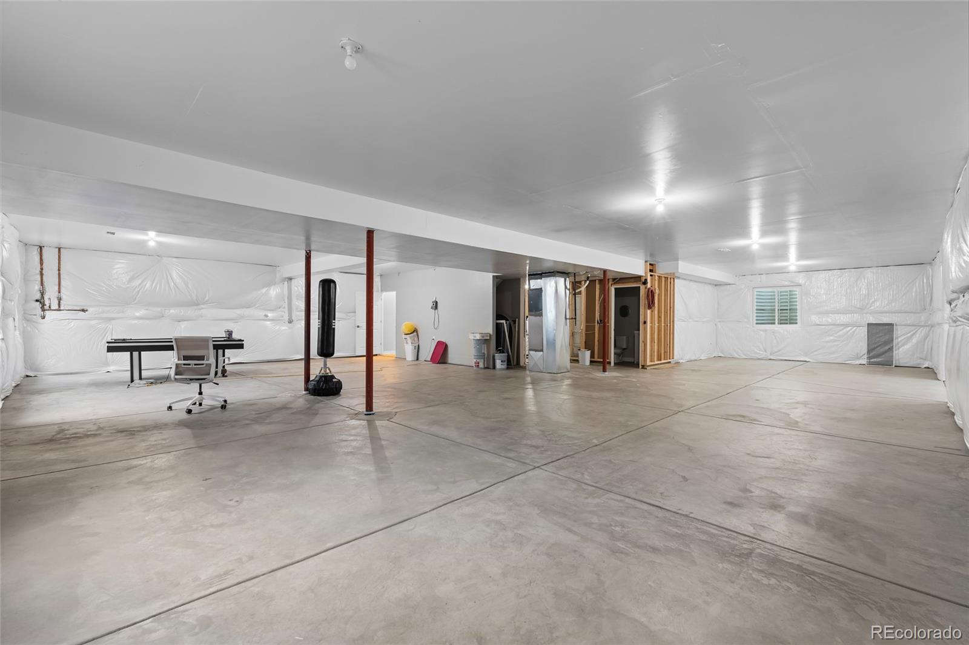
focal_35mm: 16
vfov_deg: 73.7
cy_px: 322
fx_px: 430
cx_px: 484
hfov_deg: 96.8
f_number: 7.1
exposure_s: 1/2.5
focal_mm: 16
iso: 200
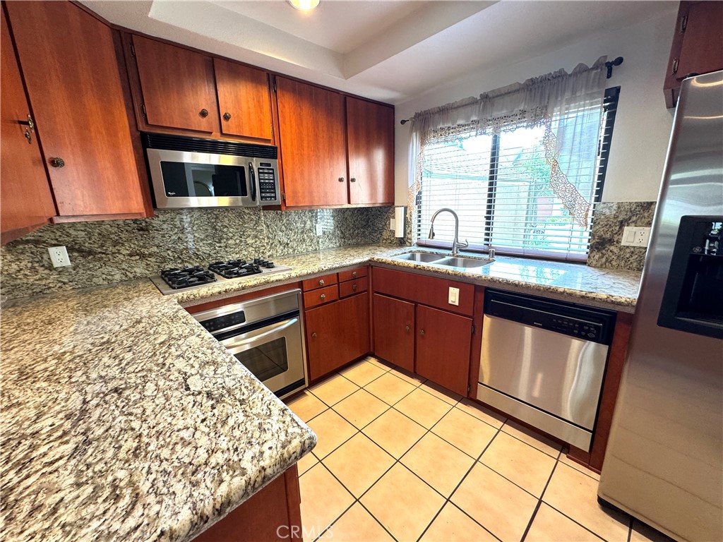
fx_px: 292
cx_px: 362
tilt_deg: -13.0
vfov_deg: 85.7
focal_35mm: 14
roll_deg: +2.3
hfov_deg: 102.1
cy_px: 271
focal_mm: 2.22
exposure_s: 1/60
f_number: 2.2
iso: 160
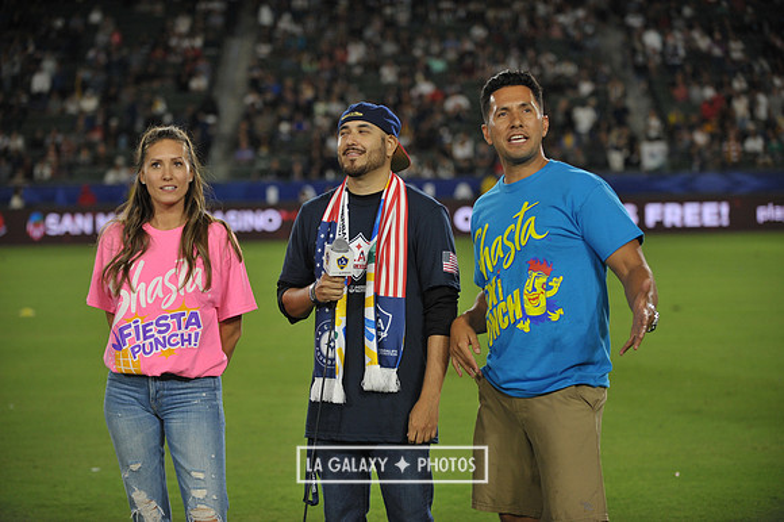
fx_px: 2068
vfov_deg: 14.4
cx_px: 392
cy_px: 261
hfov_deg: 21.5
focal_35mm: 95
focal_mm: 95
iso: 1250
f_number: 2.8
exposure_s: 1/1000
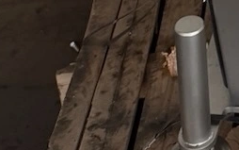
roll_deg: +3.0
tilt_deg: -18.5
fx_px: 834
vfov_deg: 8.8
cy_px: -272
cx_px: 408
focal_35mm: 128
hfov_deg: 14.6
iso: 250
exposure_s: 1/60
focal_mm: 6.76
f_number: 1.78
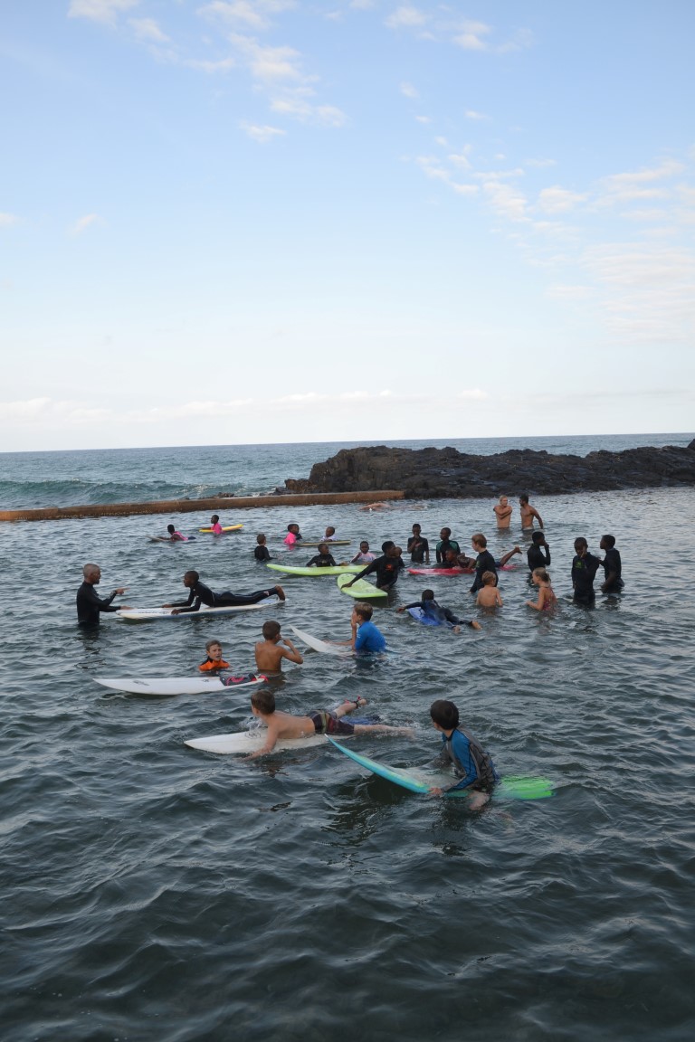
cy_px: 521
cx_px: 348
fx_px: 869
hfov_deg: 43.6
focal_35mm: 30
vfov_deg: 61.9
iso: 100
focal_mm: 20
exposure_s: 1/200
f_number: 7.1
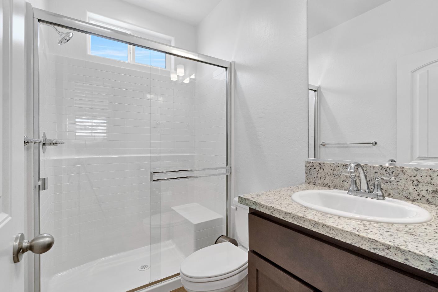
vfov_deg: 73.8
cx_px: 228
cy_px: 149
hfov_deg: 96.7
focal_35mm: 16
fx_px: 195
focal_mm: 10
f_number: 8
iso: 320
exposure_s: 1/25
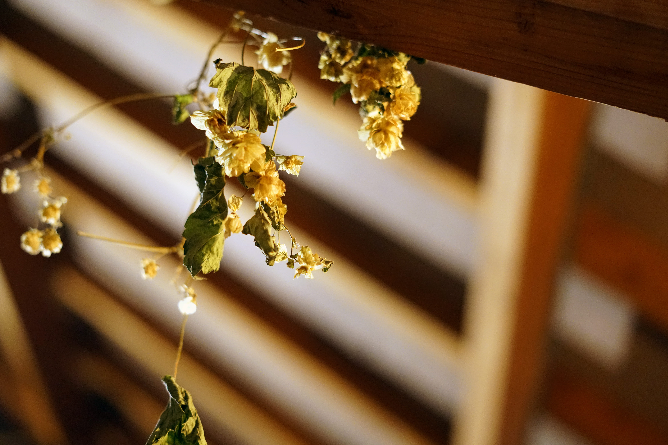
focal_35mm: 61
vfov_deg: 22.2
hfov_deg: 32.9
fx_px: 1132
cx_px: 324
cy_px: 266
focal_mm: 50
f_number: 2
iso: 5000
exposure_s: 1/160
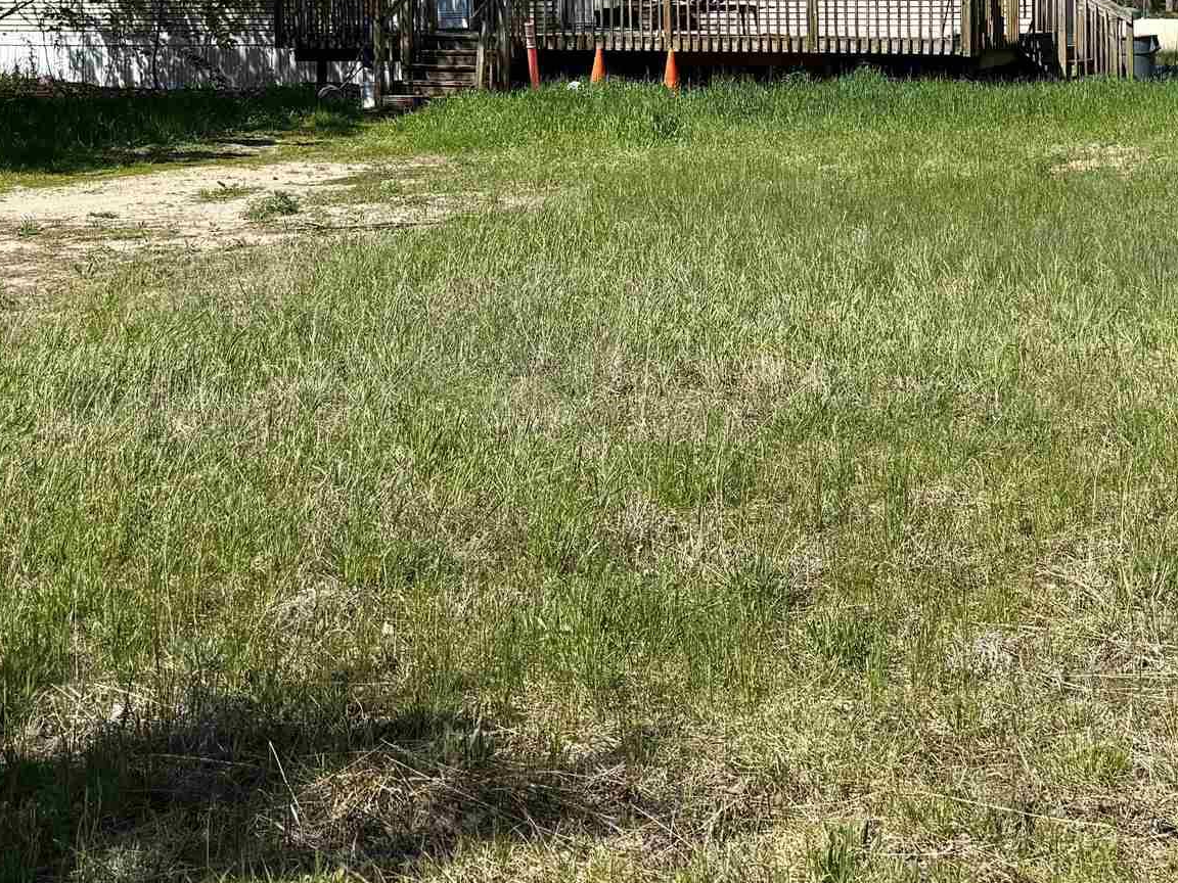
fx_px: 2178
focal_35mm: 64
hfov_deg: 29.7
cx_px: 904
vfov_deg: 22.0
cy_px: -16
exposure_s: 1/3759
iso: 80
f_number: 1.78
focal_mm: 6.76
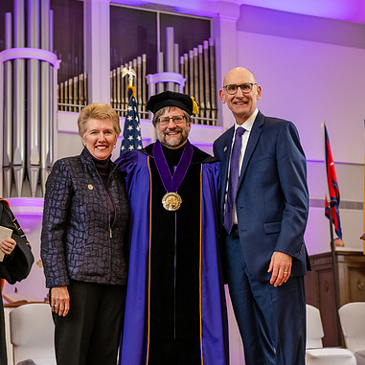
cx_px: 177
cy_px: 184
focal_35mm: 75
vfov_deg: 23.1
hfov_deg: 23.1
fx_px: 895
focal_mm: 58
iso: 2500
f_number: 4
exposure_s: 1/160
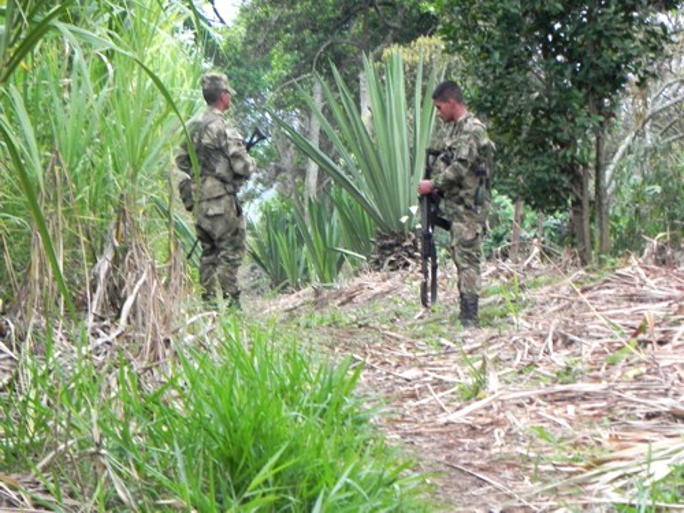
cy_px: 256
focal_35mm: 144
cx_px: 342
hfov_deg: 13.7
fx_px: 2845
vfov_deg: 10.3
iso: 160
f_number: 4.5
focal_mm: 25.7
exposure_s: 1/45.6
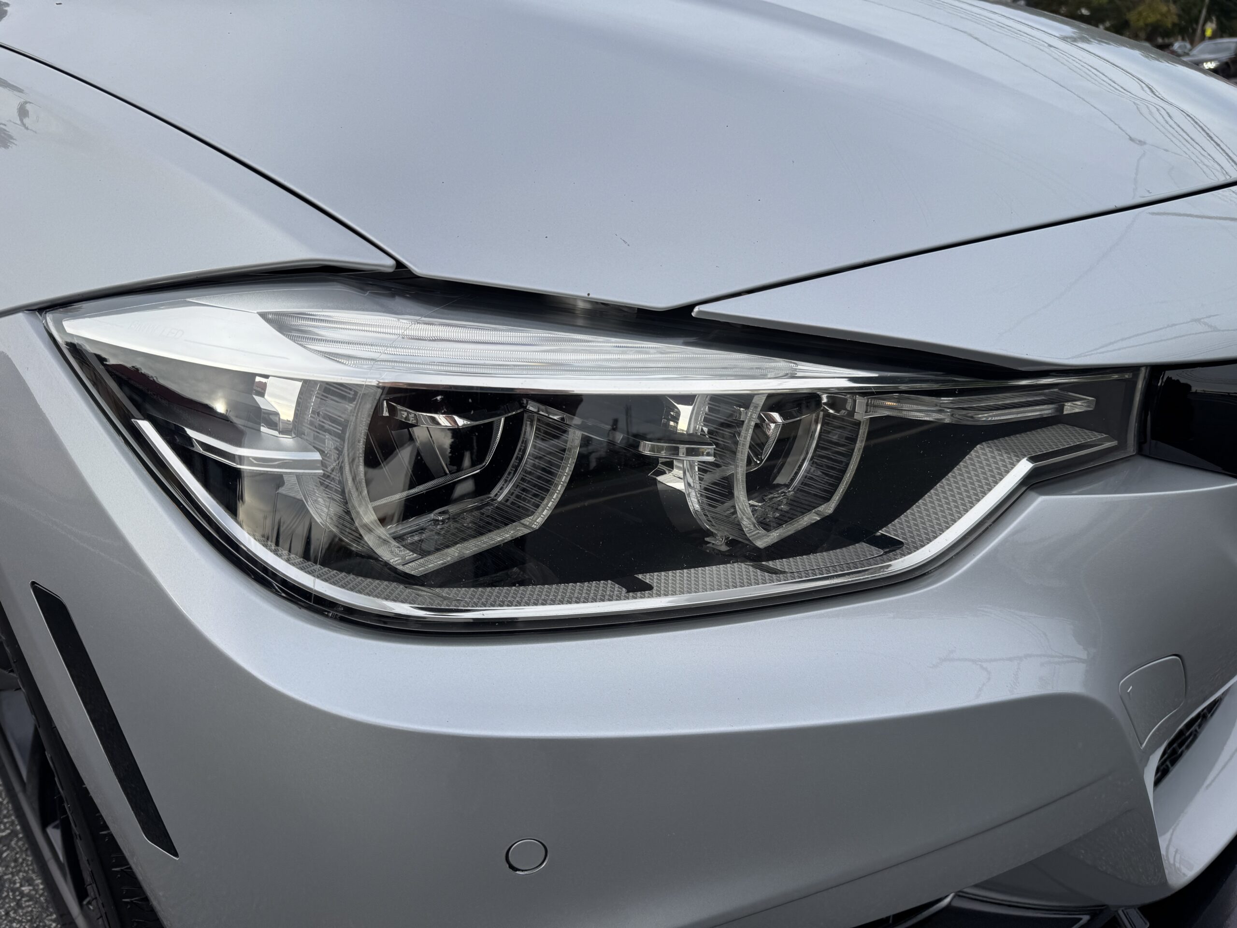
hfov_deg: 71.6
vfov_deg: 56.8
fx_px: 858
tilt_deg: -24.6
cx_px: 618
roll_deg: +2.0
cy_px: 464
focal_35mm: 24
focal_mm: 6.76
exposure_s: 1/1818
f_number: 1.78
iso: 80
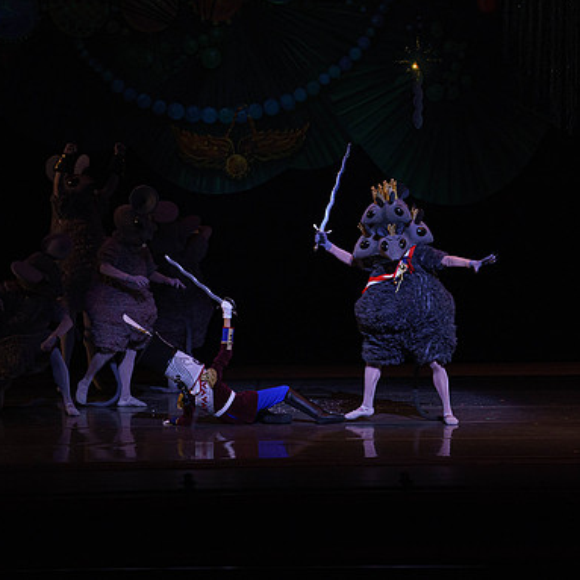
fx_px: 4606
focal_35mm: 243
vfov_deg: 7.2
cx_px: 286
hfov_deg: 7.2
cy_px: 288
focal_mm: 189
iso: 5000
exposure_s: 1/320
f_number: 10
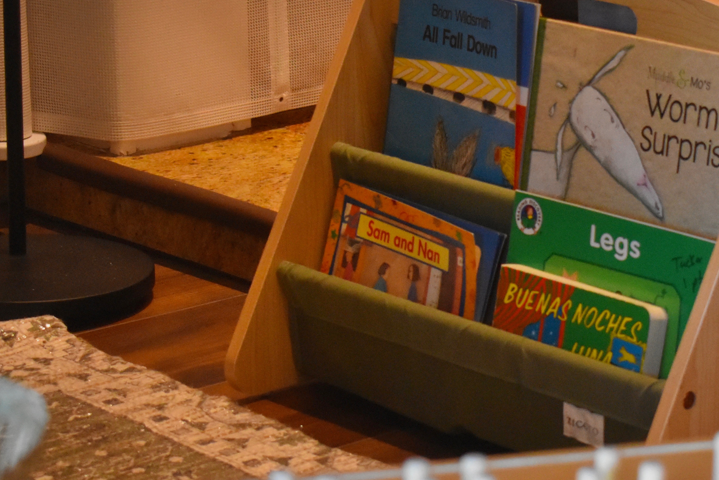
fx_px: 3075
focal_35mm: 154
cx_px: 667
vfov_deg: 8.9
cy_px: 262
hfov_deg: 13.2
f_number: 5.3
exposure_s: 1/125
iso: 3600
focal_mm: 48
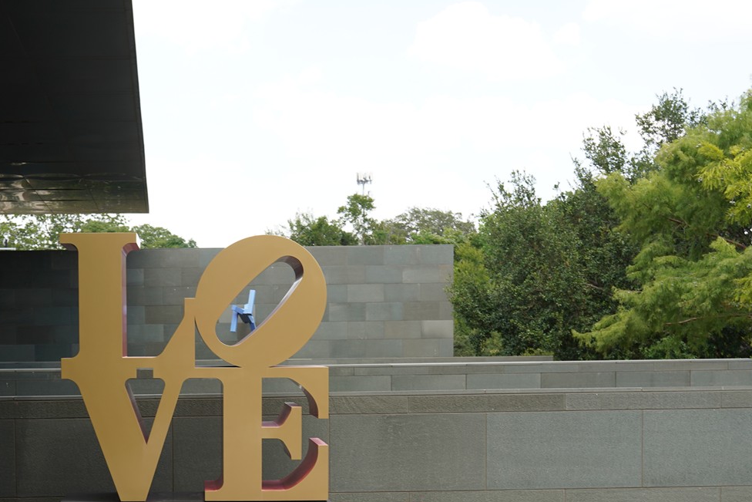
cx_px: 197
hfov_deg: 24.0
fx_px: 1755
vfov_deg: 16.0
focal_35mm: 84
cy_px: 501
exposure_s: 1/100
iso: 100
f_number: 7.1
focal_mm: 41
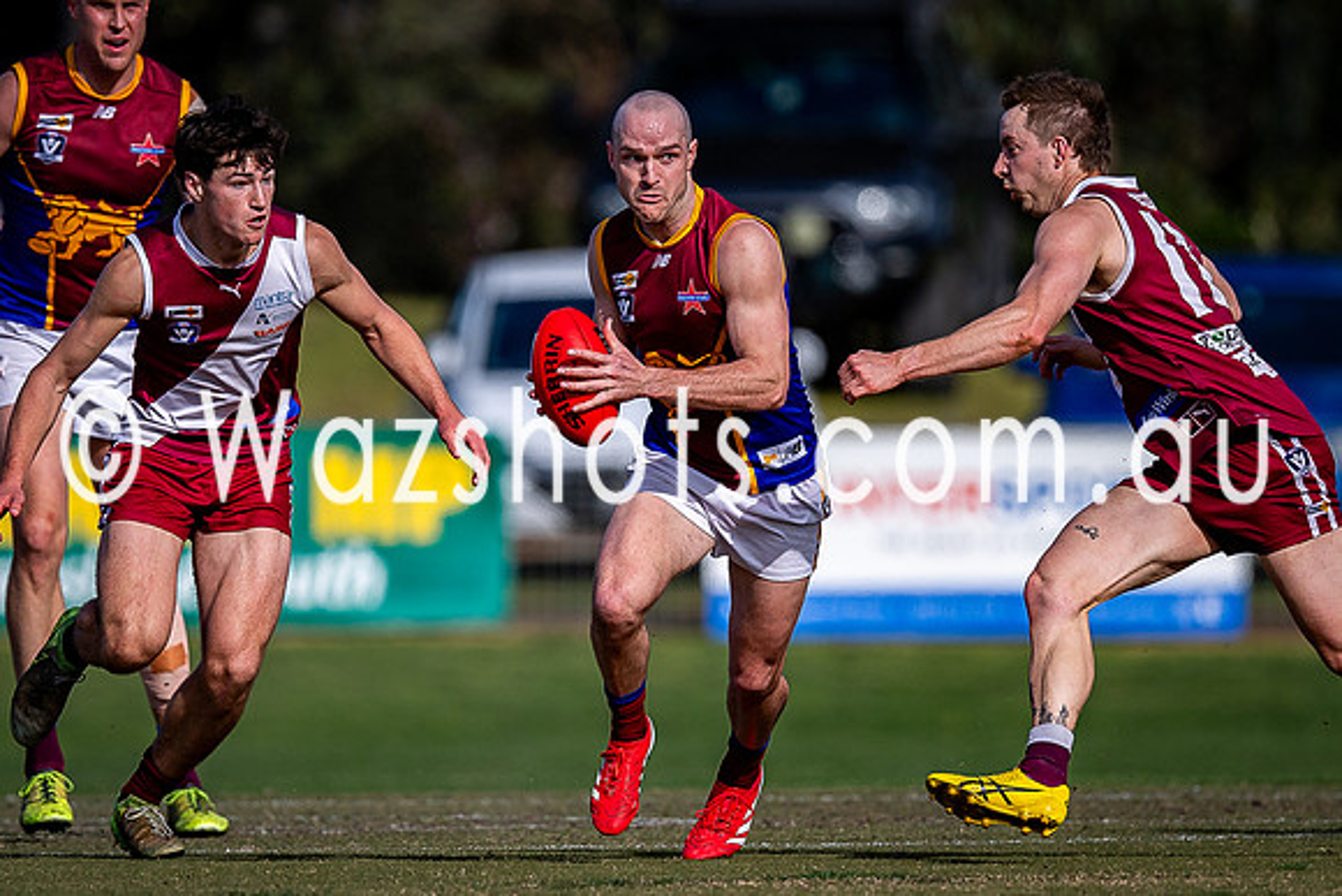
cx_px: 584
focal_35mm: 1005
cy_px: 418
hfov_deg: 2.1
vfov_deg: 1.4
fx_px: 37470
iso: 160
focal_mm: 500
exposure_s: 1/2500
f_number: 4
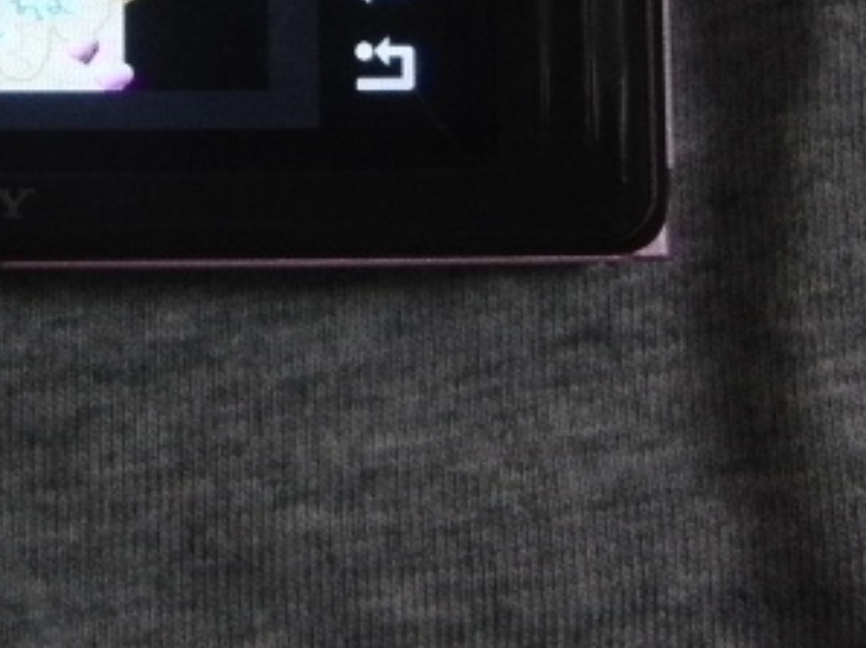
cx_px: -116
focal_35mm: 94
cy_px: -139
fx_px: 2350
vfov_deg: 15.1
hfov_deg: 19.9
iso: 640
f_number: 3.6
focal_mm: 6.1
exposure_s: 1/60
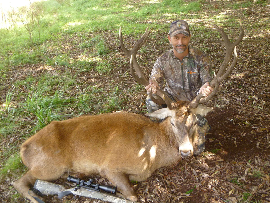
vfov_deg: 41.8
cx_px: 135
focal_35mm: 34
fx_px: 265
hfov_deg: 54.0
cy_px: 102
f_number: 3.6
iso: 200
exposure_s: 1/30
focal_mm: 6.1
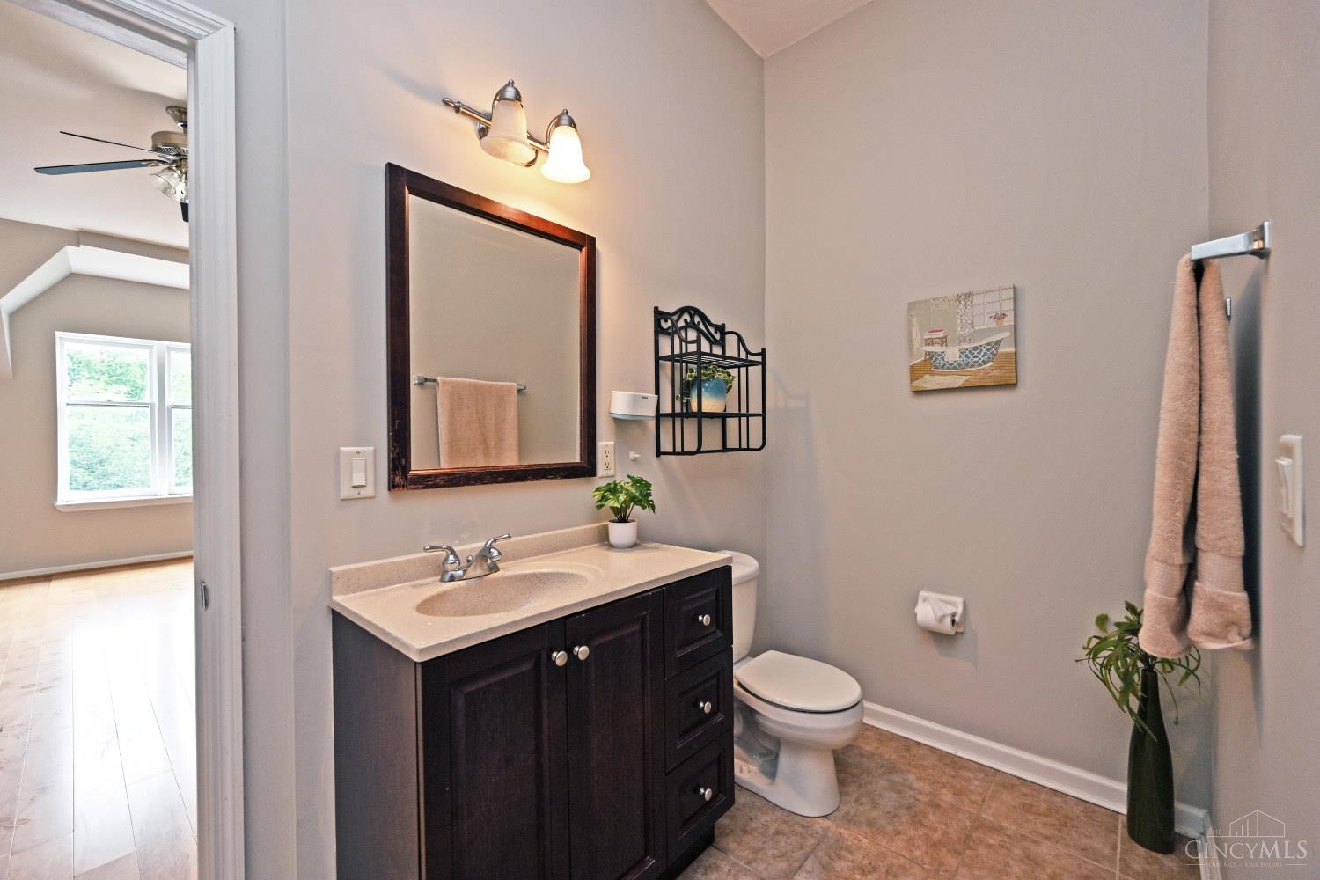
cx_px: 660
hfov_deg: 104.3
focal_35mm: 14
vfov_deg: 81.2
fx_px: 513
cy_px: 440
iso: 200
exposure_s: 1/80
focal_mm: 14
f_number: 4.5
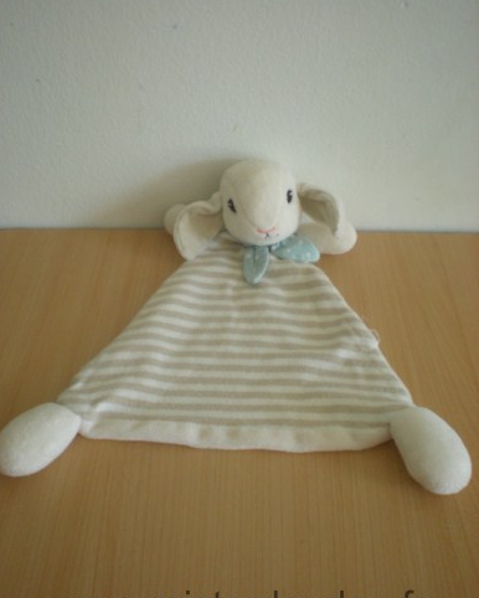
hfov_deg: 37.4
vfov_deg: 45.8
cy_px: 308
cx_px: 238
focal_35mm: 40
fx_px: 708
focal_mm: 6.3
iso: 200
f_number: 3.1
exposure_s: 1/40.6
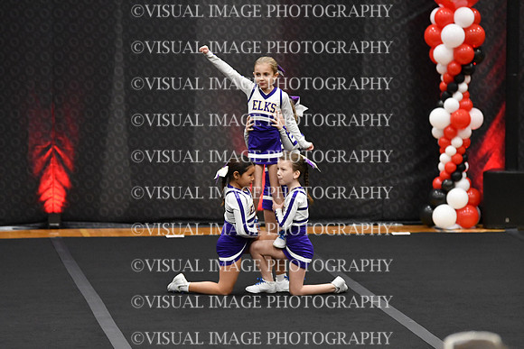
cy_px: 174
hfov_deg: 10.2
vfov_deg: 6.8
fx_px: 2941
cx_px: 262
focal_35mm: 202
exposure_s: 1/800
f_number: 2.8
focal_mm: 135
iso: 5000
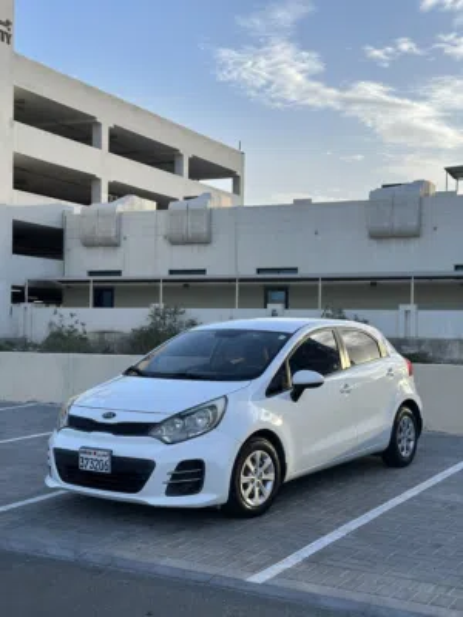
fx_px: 856
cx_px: 232
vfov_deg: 39.7
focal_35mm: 48
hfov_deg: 30.3
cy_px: 308
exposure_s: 1/1751
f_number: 1.78
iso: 80
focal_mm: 6.86
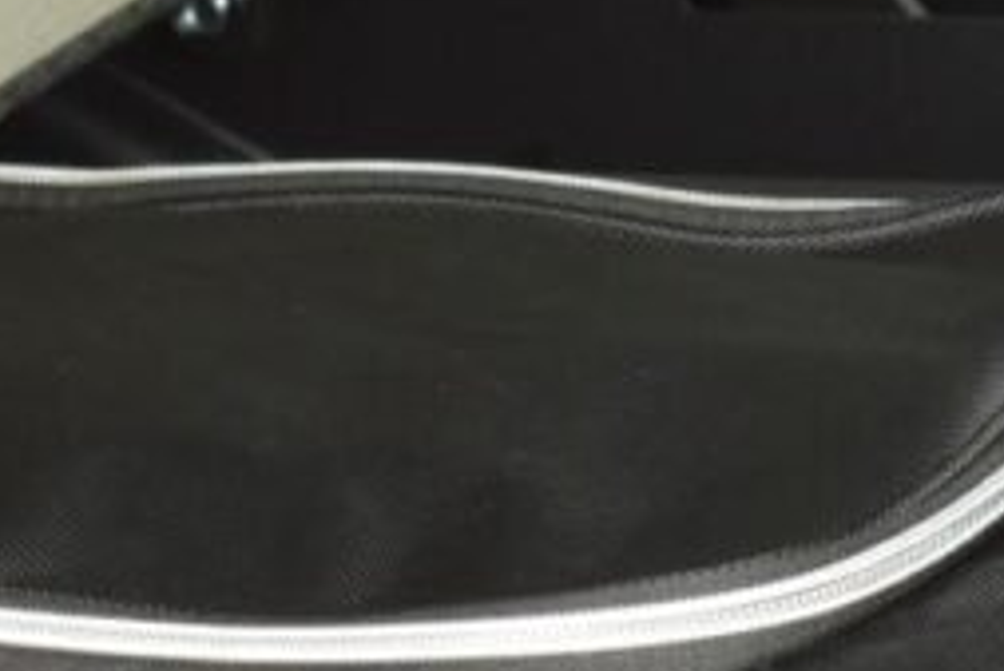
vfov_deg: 3.5
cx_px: 591
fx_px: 10921
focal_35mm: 391
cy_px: 572
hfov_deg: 5.3
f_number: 11
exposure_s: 3
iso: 200
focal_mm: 55
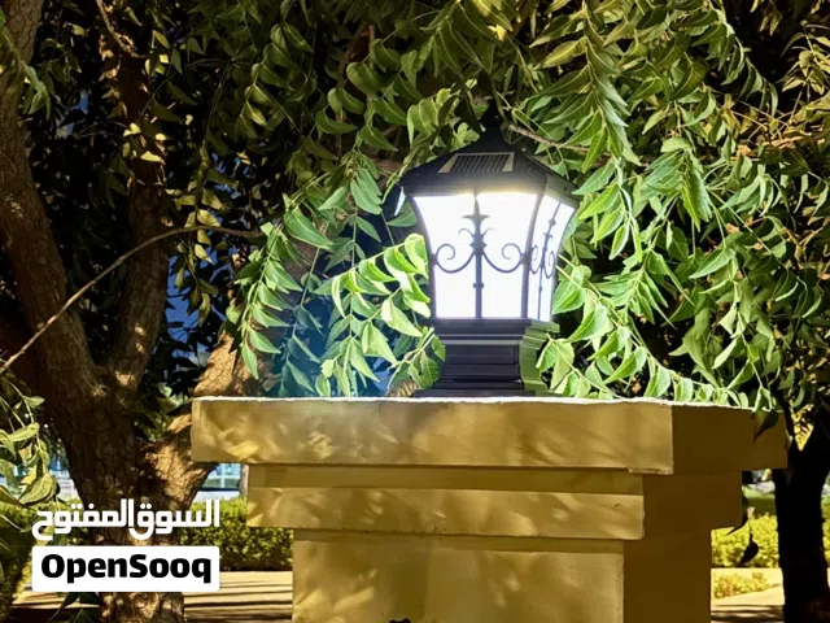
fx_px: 1151
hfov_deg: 39.7
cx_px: 415
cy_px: 312
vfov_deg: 30.3
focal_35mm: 48
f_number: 1.78
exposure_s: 1/5
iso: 500
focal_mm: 6.76
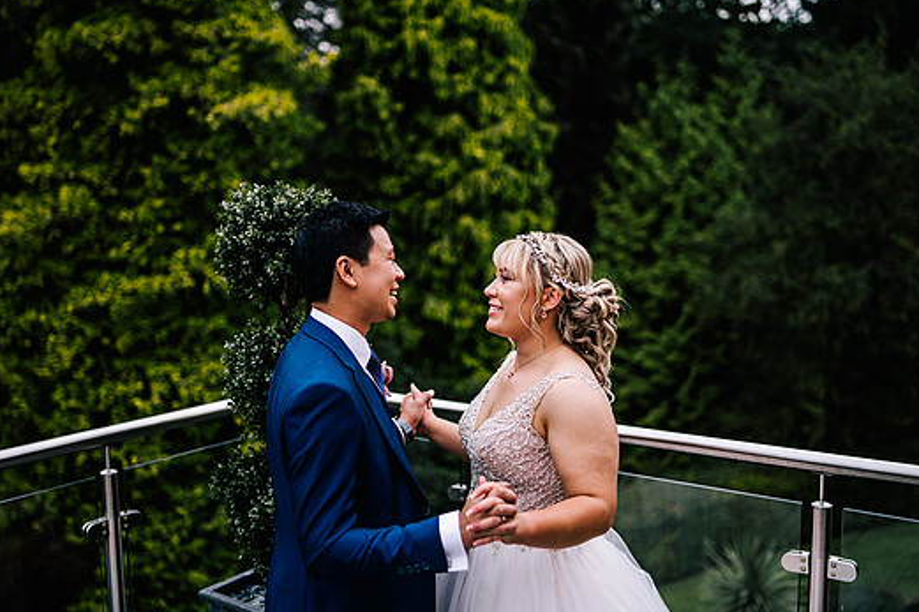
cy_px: 290
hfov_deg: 49.6
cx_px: 466
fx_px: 995
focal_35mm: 39
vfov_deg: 34.2
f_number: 1.4
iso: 125
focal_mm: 35
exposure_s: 1/250
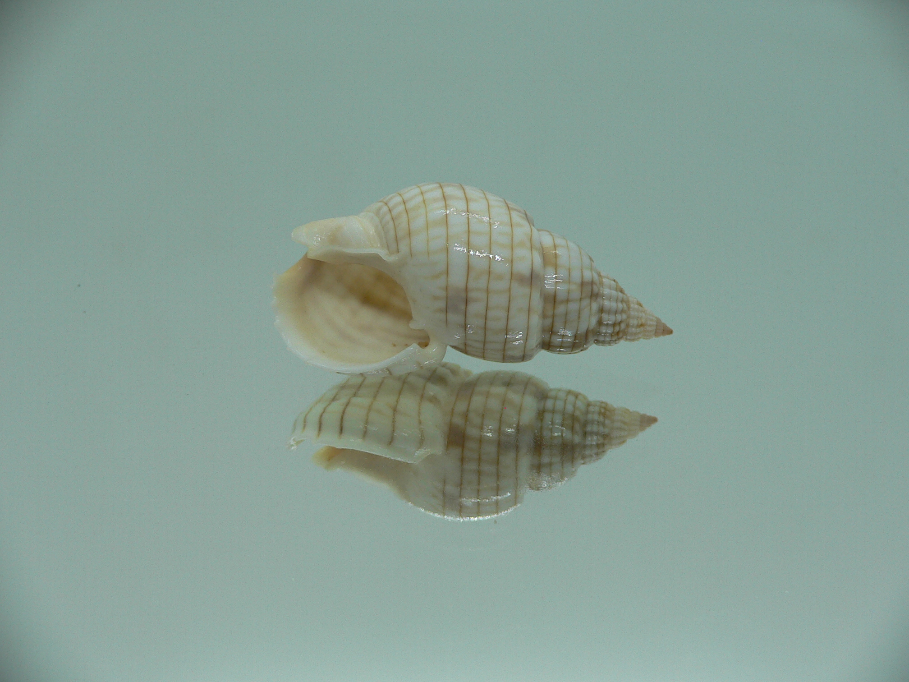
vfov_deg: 40.7
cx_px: 454
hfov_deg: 52.6
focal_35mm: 35
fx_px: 919
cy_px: 341
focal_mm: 4.6
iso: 80
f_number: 2.8
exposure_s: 1/60
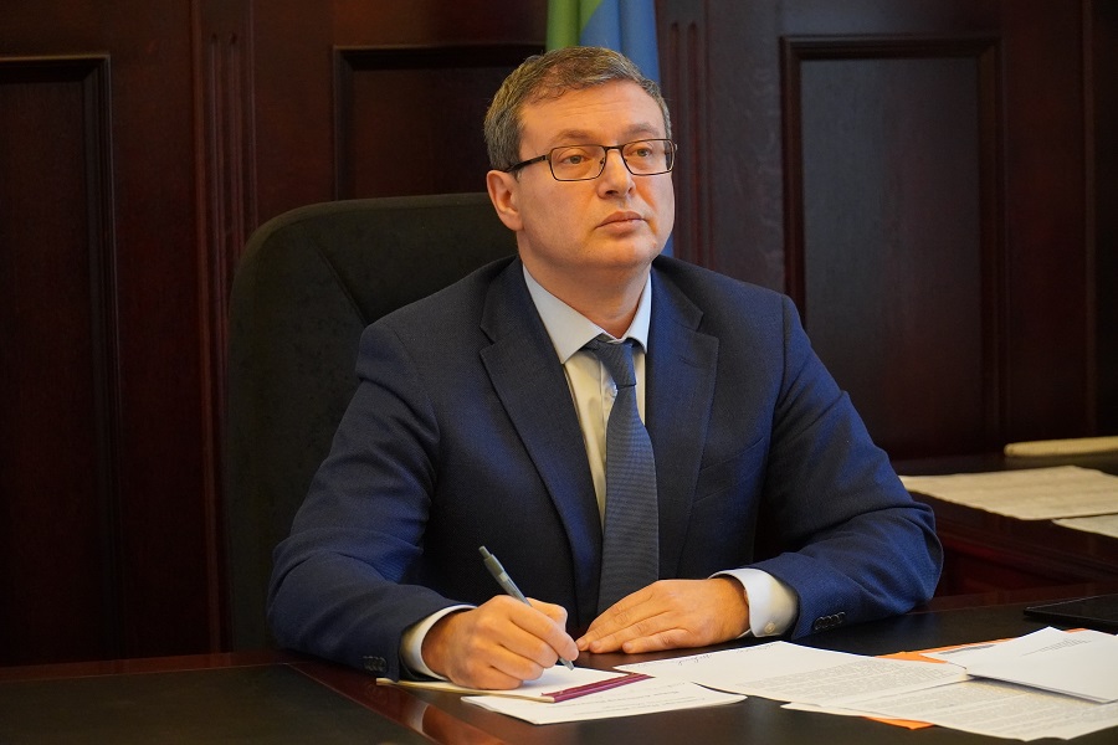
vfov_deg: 13.0
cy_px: 372
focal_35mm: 105
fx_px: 3261
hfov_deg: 19.5
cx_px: 559
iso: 4000
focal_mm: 70
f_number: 4
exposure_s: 1/160
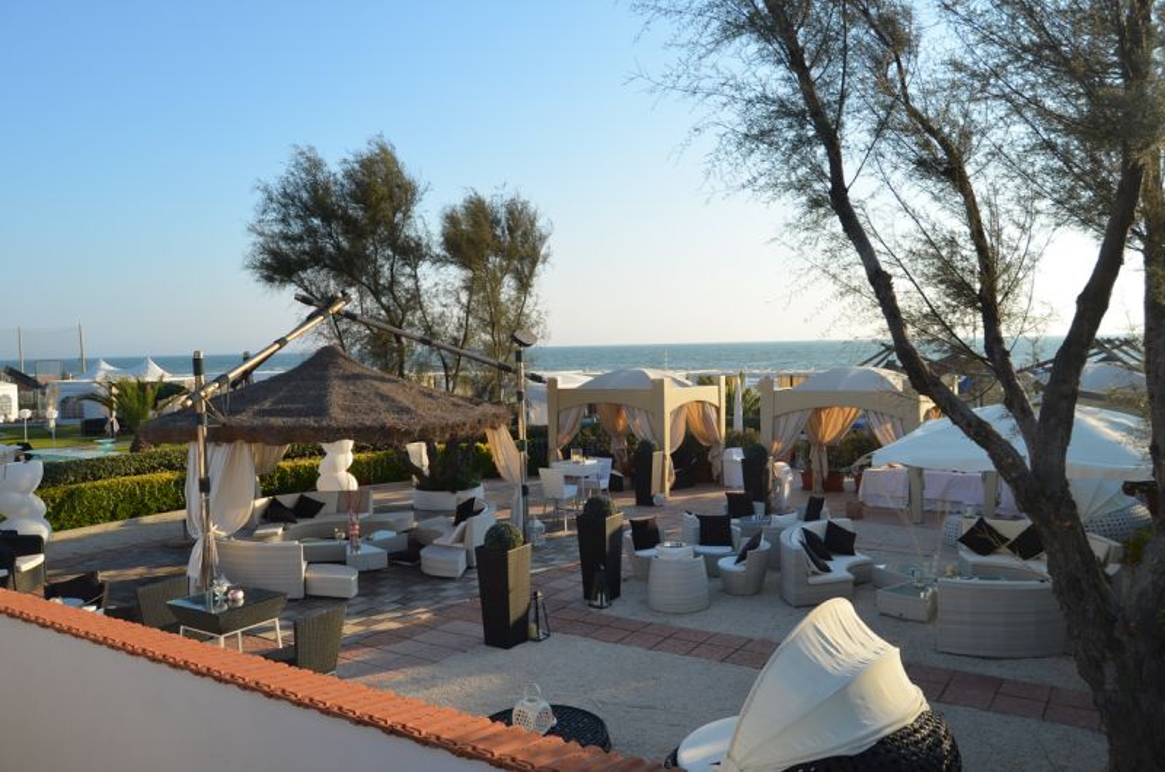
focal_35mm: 27
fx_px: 872
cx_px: 582
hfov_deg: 67.5
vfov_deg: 47.7
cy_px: 386
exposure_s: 1/250
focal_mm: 18
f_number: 8
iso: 100
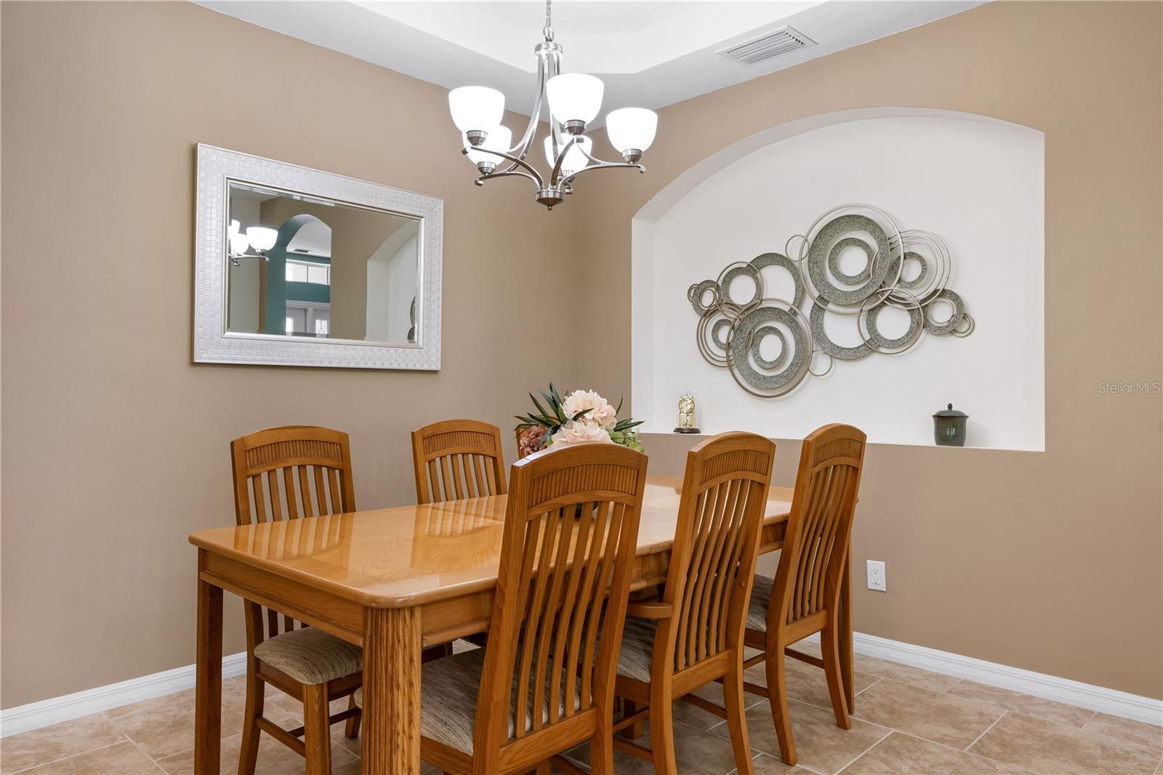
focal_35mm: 24
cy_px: 388
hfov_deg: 74.9
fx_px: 759
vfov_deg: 54.1
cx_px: 582
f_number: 8
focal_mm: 23.5
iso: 400
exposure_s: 1/10
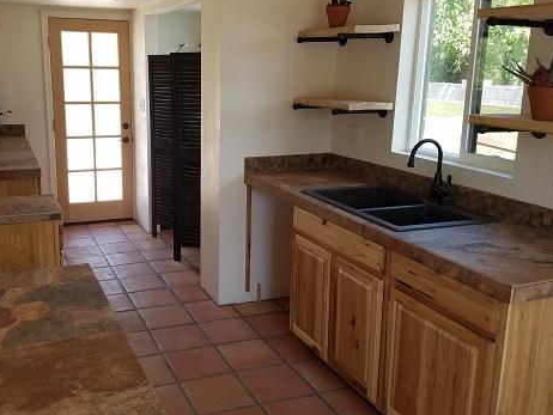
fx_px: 575
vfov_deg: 39.5
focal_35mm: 36
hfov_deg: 50.8
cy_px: 167
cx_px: 203
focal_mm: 4.2
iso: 50
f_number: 1.7
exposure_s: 1/137
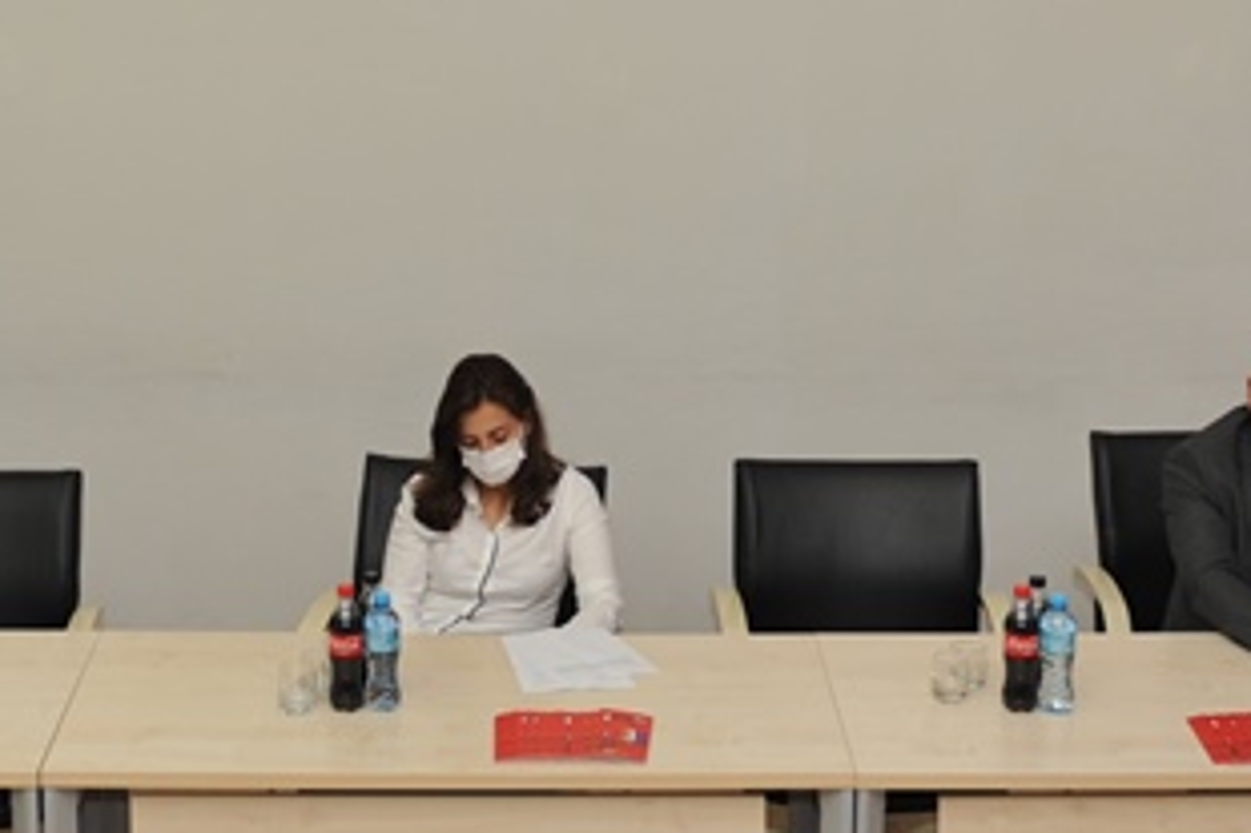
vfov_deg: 16.7
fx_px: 2744
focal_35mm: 79
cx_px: 507
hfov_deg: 25.6
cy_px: -111
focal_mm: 24
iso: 400
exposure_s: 1/60
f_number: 2.8
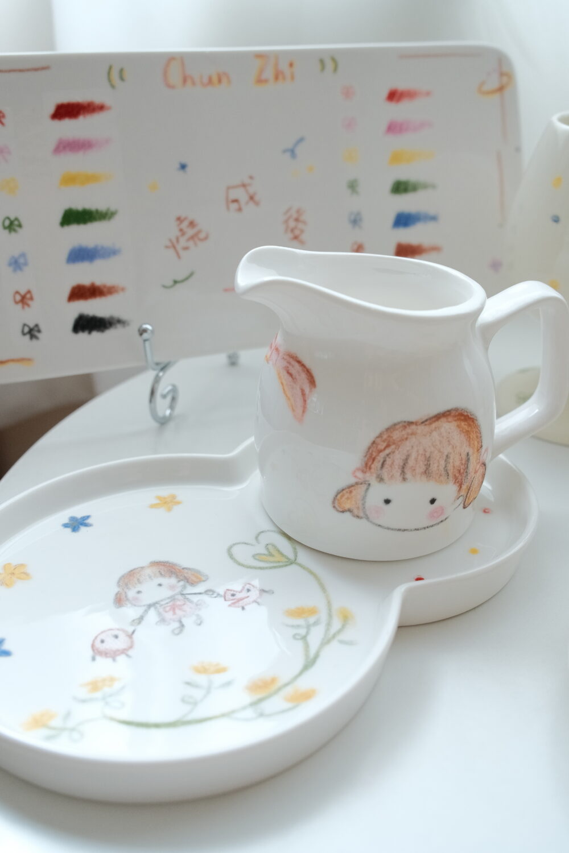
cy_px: 426
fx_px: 830
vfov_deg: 54.4
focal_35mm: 35
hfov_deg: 37.9
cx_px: 284
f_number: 4
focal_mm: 23
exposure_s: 1/60
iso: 2000
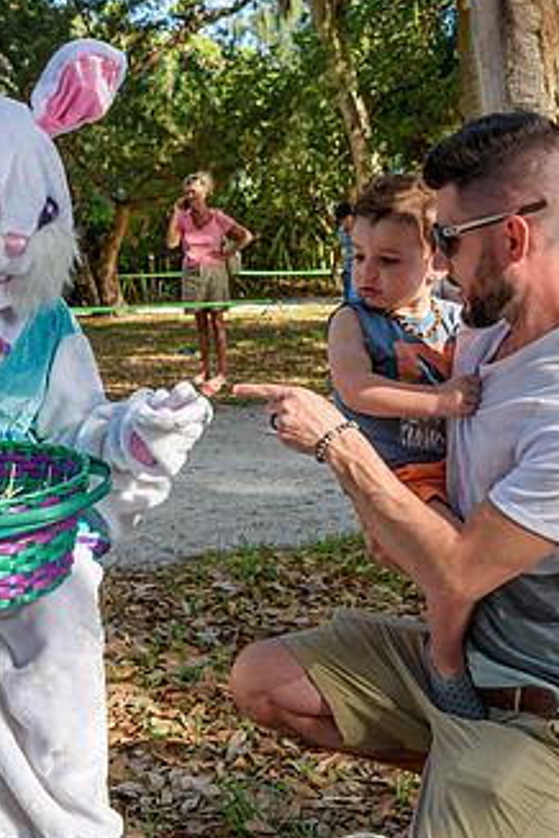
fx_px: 1444
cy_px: 464
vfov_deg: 32.4
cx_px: 210
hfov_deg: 21.9
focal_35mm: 62
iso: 320
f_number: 8
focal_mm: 30
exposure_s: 1/250
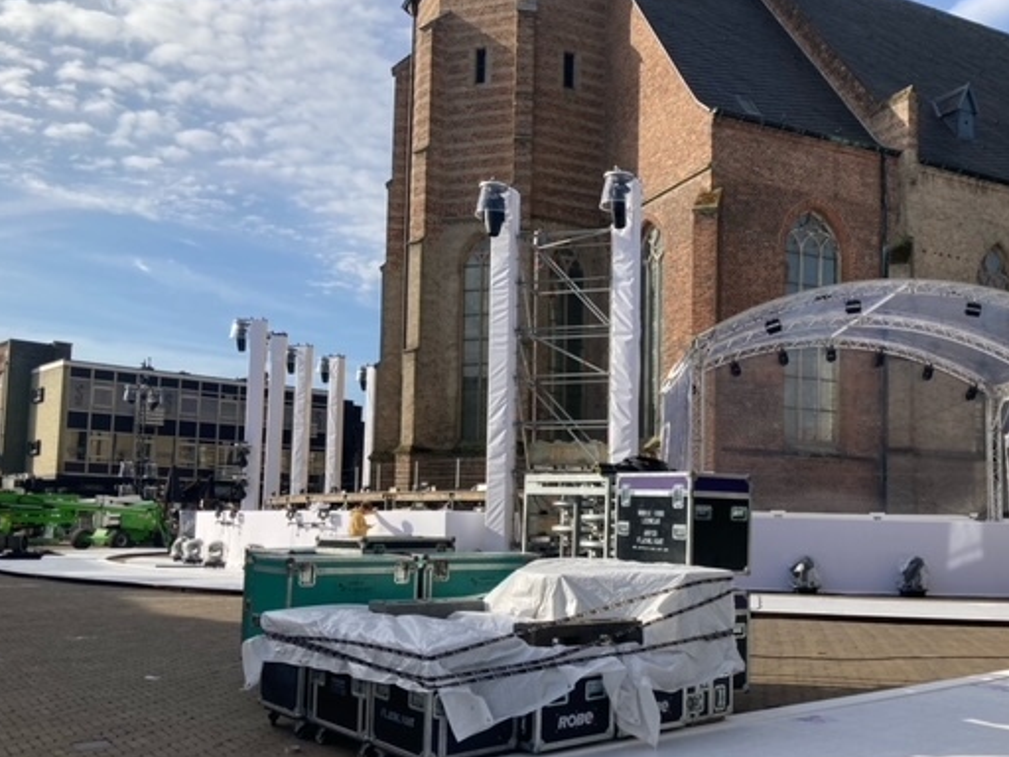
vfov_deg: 40.5
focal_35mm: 35
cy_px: 451
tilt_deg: +4.6
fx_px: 1020
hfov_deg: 52.2
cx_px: 621
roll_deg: -1.6
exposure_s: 1/1736
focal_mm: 3.99
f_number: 1.8
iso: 20
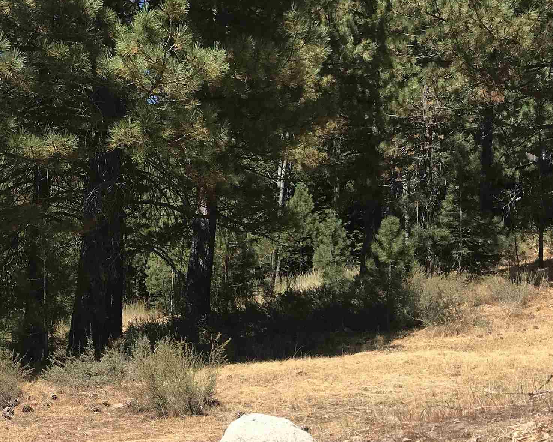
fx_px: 933
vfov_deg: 26.3
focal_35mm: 57
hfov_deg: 32.2
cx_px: 120
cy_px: 344
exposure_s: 1/1773
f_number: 1.8
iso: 20
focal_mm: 3.99
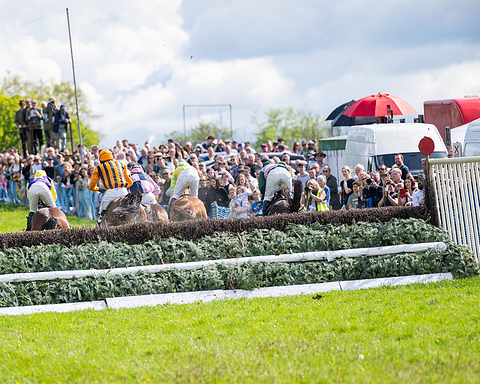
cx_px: 147
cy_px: 223
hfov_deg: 5.2
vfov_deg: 4.2
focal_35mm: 370
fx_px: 5256
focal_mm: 280
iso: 200
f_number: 4
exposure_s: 1/1600
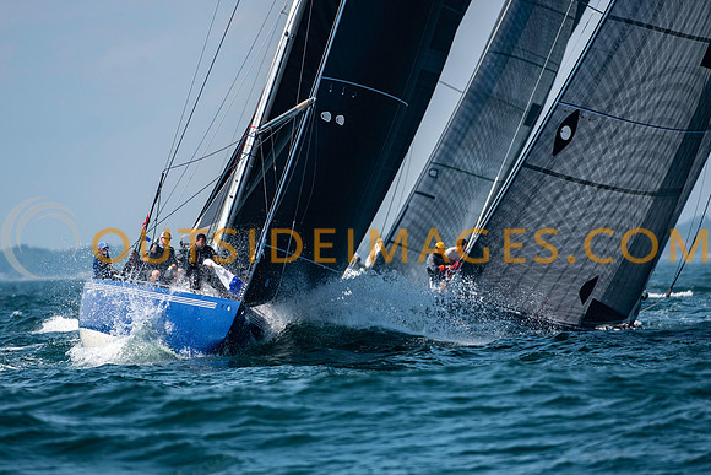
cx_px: 306
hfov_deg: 3.4
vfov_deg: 2.3
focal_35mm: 598
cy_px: 205
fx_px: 11809
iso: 400
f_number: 5
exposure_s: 1/2500
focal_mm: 350
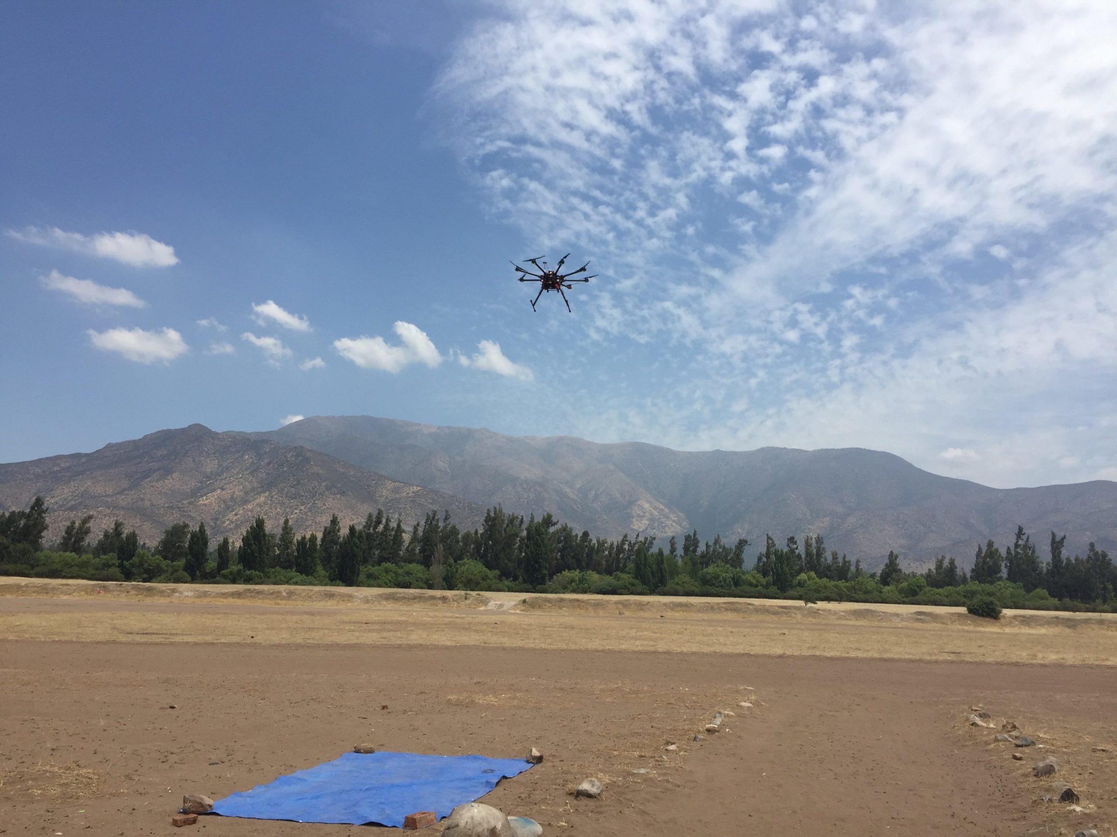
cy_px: 418
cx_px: 558
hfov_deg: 61.7
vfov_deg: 48.2
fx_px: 936
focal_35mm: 29
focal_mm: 4.15
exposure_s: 1/3300
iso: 32
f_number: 2.2
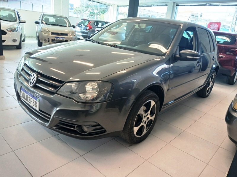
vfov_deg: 53.1
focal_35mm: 26
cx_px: 118
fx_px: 178
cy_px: 88
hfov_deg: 67.3
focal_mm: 3.98
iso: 200
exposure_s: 1/60
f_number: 1.8
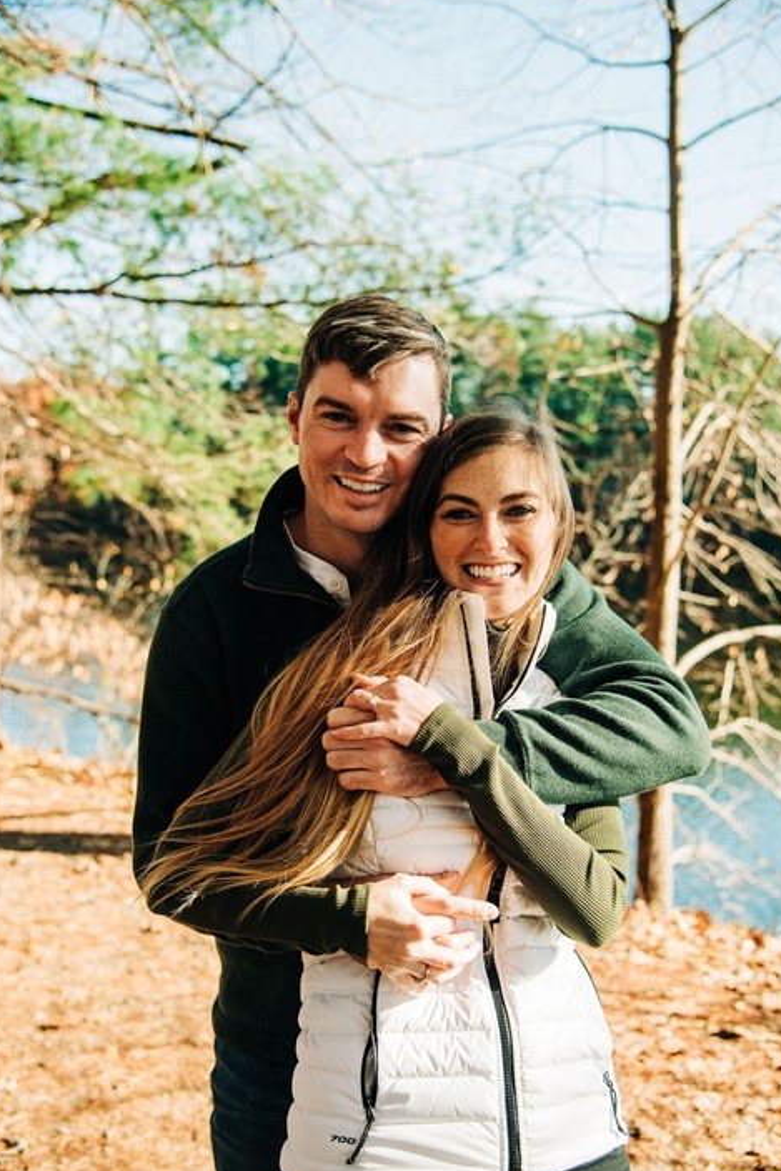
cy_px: 590
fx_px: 1464
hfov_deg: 29.9
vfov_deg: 43.6
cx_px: 390
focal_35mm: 45
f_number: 4
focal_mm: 44
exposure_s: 1/1600
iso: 400
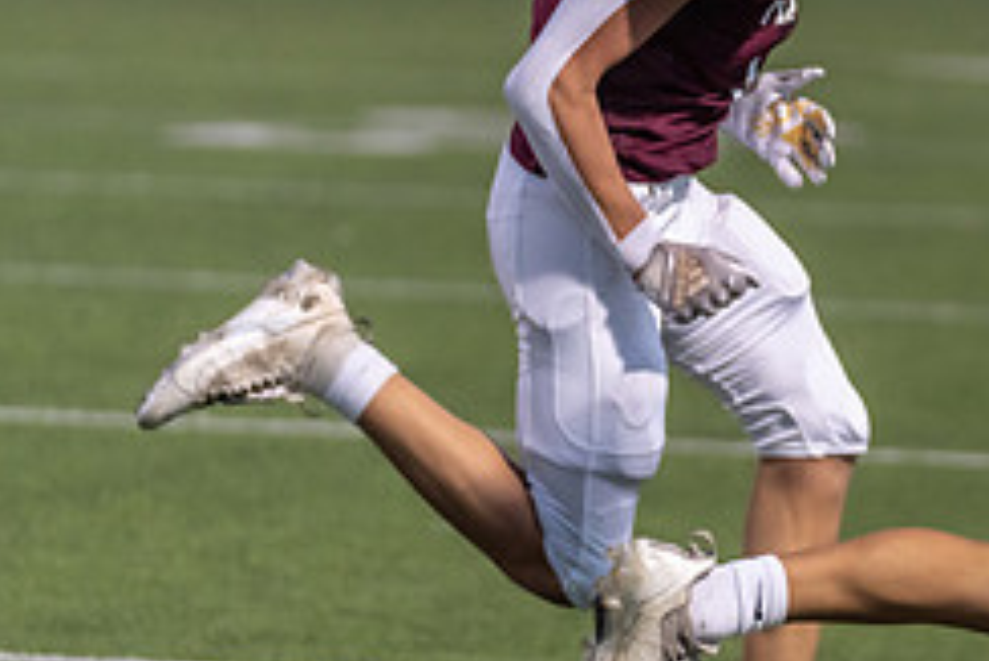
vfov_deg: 4.1
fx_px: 9291
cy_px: 290
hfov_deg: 6.1
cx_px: 1005
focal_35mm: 338
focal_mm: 131
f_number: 2.8
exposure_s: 1/1000
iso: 2500
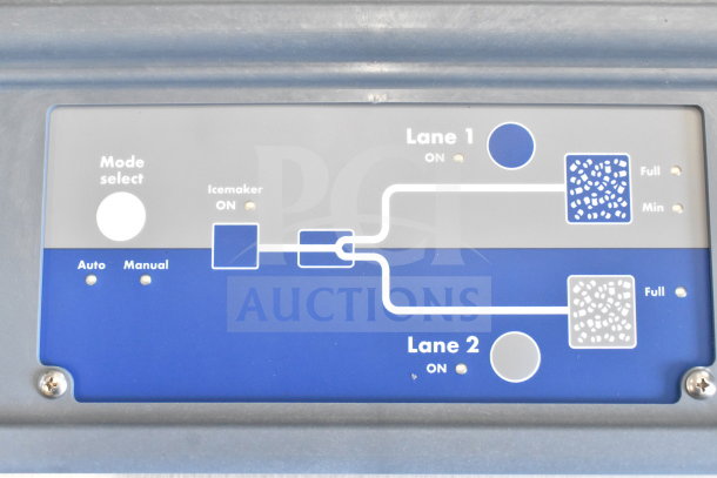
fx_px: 926
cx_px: 358
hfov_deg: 42.3
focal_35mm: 46
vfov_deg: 29.0
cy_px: 239
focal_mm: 31
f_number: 8
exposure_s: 1/250
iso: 6400
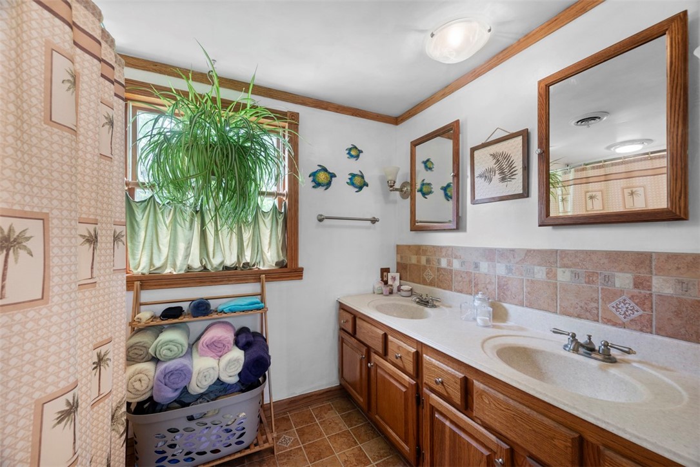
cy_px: 234
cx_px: 350
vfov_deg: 81.2
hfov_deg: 104.2
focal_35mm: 14
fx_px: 272
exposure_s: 1.3
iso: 400
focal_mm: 14
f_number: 8
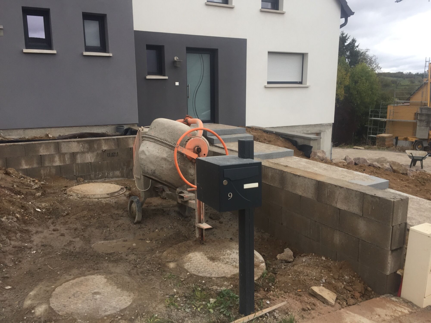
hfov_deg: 61.7
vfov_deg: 48.2
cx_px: 216
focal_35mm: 29
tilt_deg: -9.9
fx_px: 361
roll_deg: -0.1
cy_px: 162
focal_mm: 4.15
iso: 40
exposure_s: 1/100
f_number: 2.2
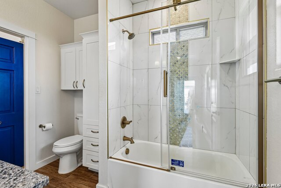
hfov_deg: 96.7
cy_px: 94
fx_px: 125
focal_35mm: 16
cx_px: 140
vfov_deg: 73.8
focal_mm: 16
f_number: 8
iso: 560
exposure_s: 1/15
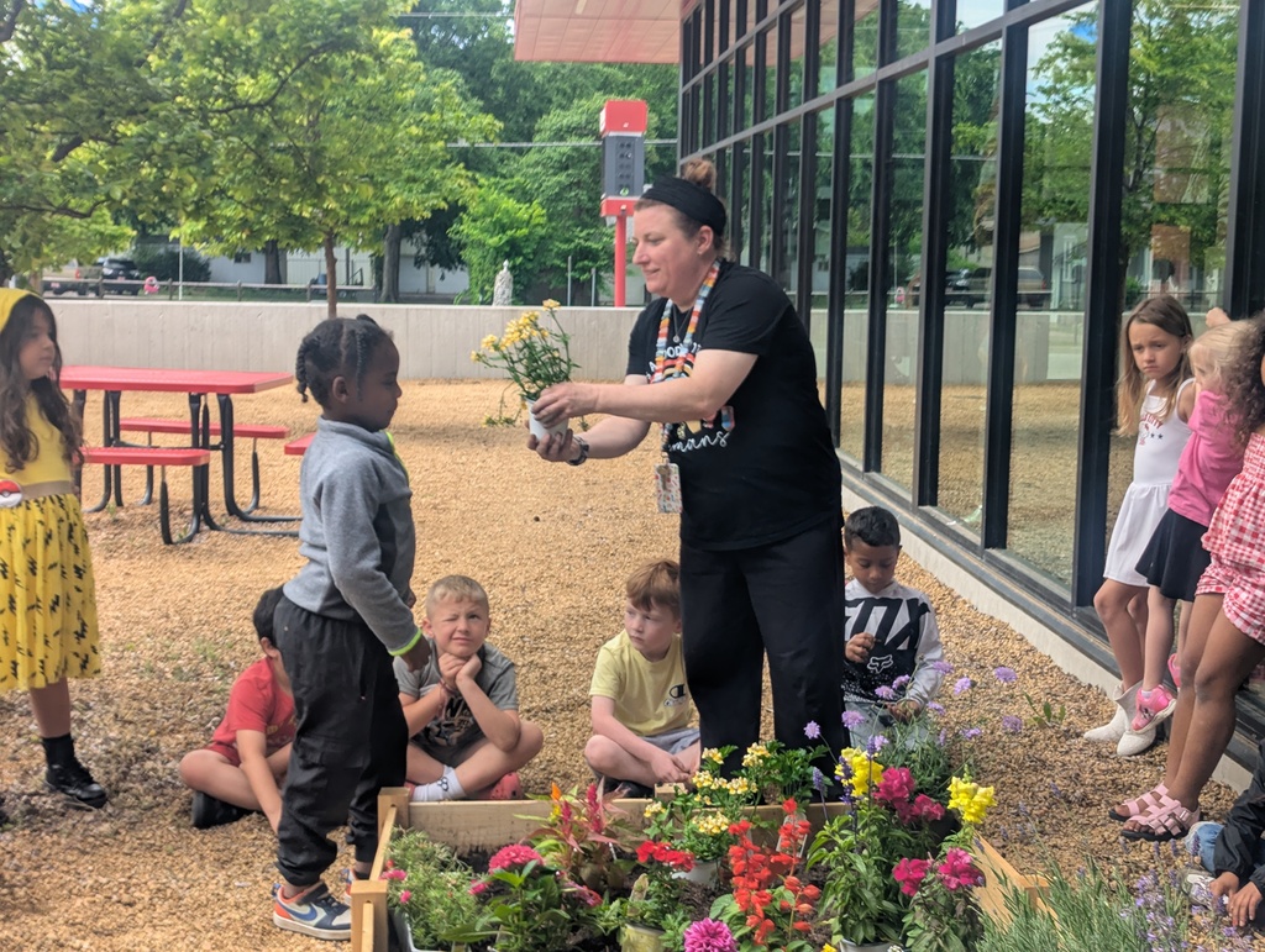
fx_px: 1757
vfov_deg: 30.3
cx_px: 632
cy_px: 476
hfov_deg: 39.6
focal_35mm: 48
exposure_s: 1/567
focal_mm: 6.81
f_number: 1.85
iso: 40
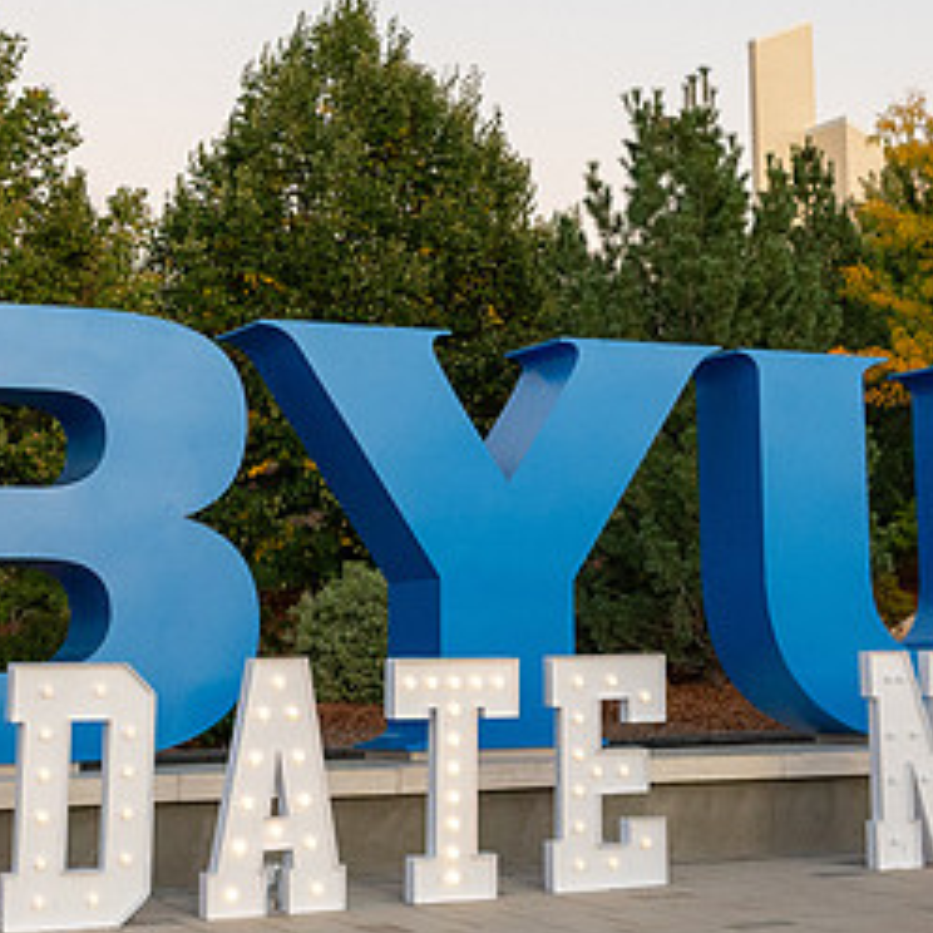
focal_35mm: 76
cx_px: 574
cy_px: 273
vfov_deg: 22.6
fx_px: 2318
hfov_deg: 22.7
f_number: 3.5
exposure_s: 1/400
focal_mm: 24
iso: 2000
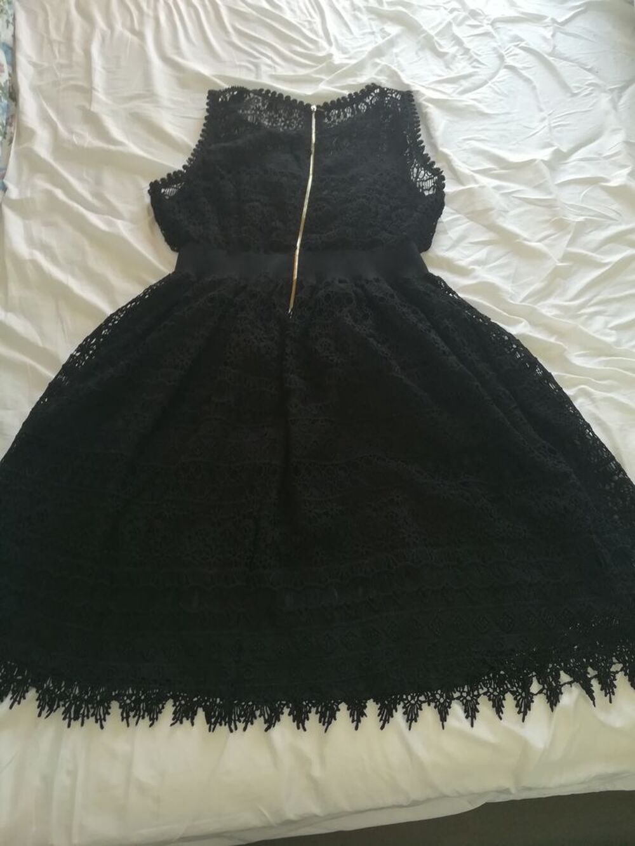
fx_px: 636
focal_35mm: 26
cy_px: 423
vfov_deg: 67.3
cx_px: 318
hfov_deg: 53.1
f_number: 2.2
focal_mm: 3.83
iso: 160
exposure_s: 1/33.3
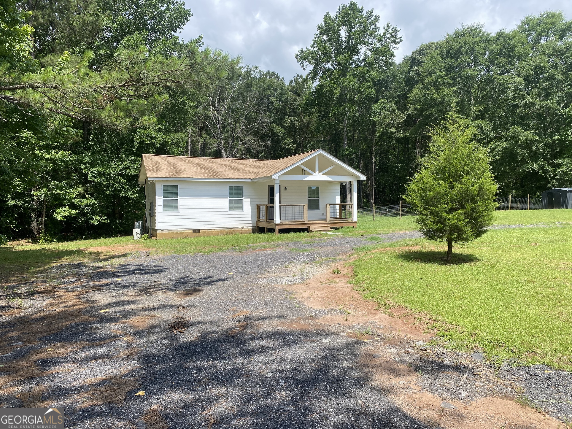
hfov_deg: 67.3
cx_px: 286
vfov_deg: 53.1
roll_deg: -0.8
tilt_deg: -0.4
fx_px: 430
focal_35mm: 26
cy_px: 214
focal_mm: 4.25
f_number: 1.8
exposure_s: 1/1808
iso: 32
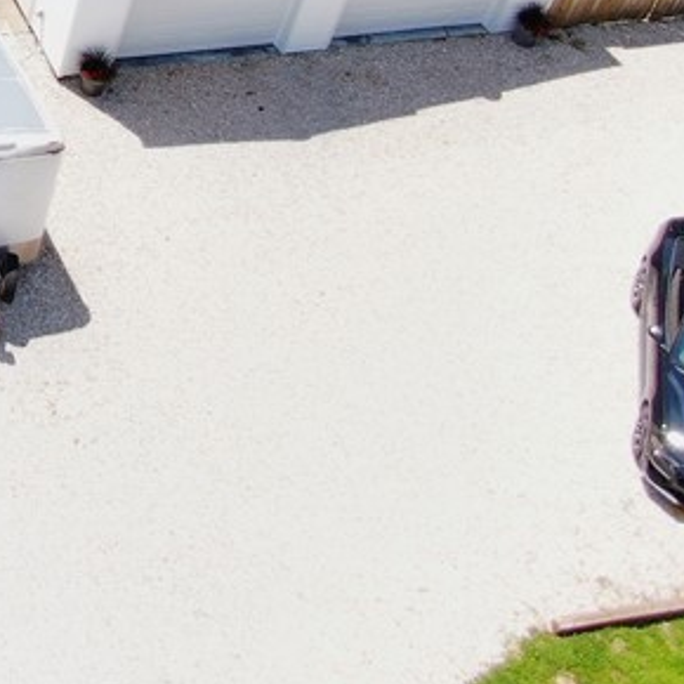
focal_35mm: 75
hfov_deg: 19.1
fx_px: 1677
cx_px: -446
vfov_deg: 21.4
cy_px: -144
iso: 100
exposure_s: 1/640
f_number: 2.8
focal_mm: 4.39
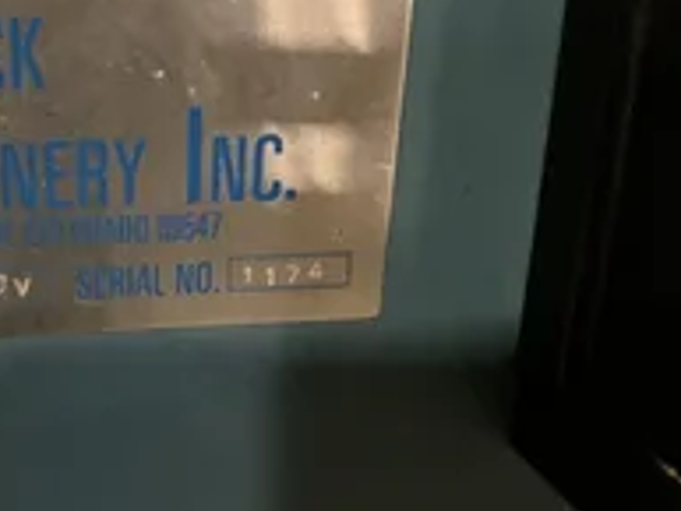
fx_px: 1181
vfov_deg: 23.9
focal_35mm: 60
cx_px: 159
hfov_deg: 31.5
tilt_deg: -26.5
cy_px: 433
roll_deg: +0.2
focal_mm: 3
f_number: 1.8
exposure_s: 1/24
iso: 640
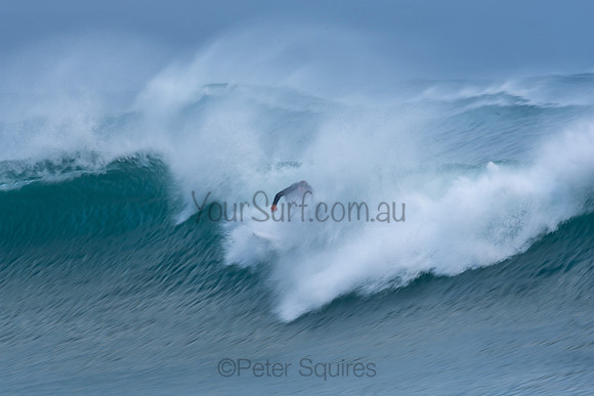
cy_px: 198
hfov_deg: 2.7
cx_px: 297
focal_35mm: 750
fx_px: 12377
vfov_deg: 1.8
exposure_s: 1/30
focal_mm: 500
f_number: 18
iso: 100
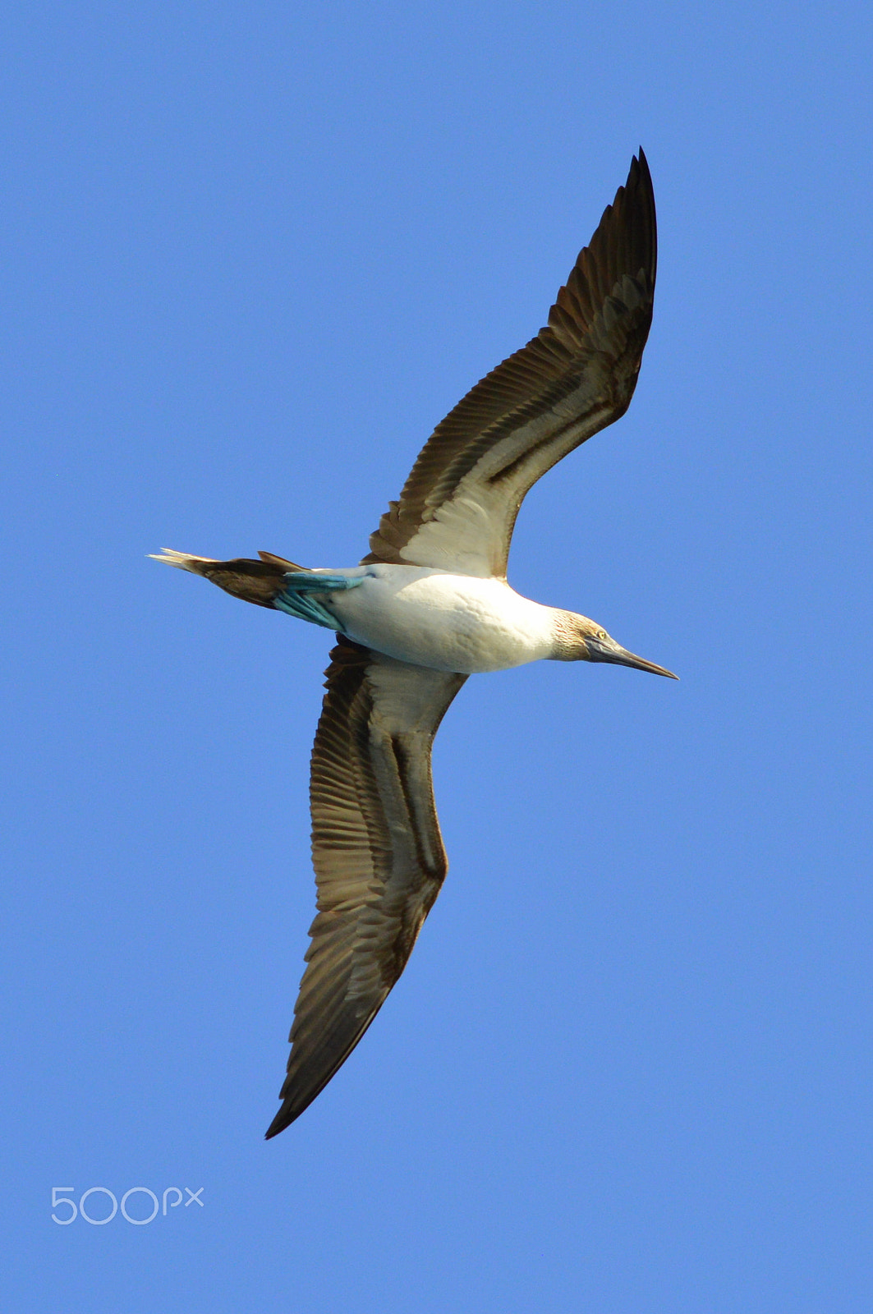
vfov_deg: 8.3
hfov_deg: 5.5
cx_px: 436
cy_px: 657
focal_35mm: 248
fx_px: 9024
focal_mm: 165
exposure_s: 1/1600
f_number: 5.6
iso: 400
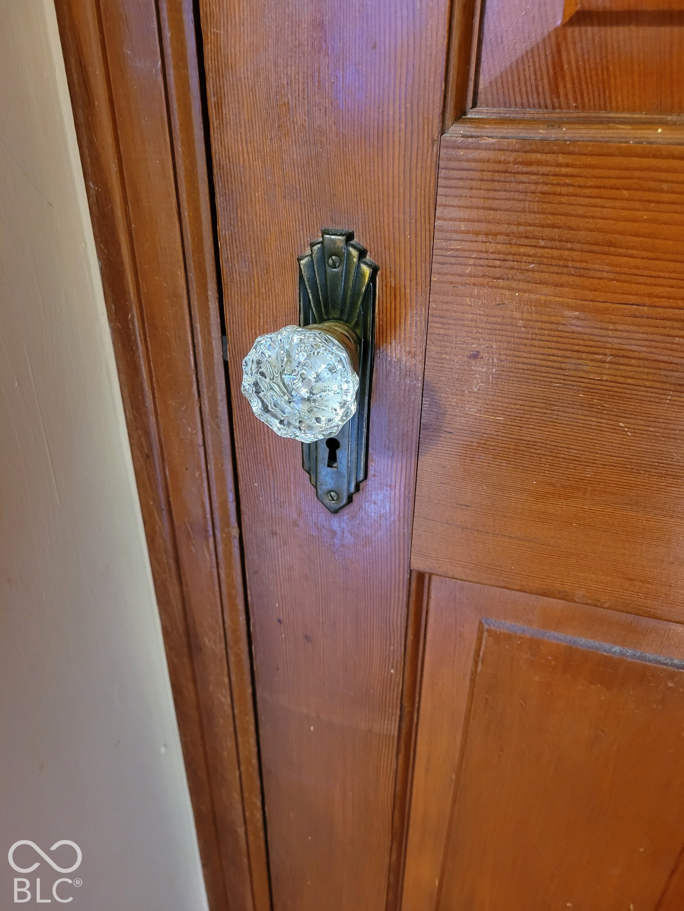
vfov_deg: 67.3
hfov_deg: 53.1
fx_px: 685
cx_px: 342
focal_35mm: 26
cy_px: 456
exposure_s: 1/30
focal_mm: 5.4
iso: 640
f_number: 1.8
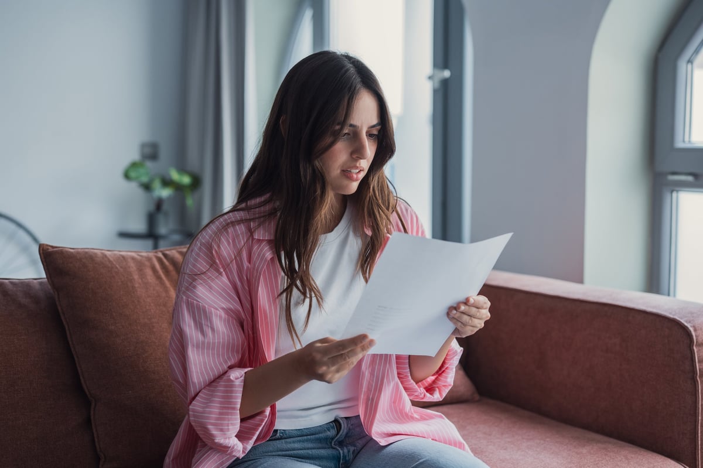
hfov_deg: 39.6
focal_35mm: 50
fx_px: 976
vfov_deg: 27.0
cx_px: 352
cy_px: 234
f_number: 2.5
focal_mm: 50
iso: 800
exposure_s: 1/80
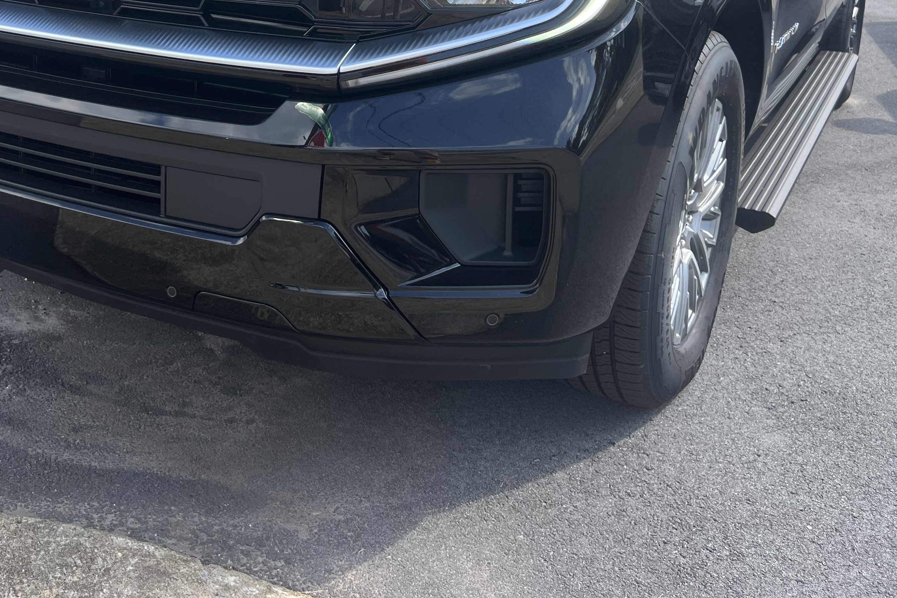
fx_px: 1046
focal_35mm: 42
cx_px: 380
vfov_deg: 30.7
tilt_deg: -11.1
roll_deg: -3.6
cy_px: 81
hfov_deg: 46.2
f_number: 1.5
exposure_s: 1/1209
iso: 50
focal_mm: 5.7
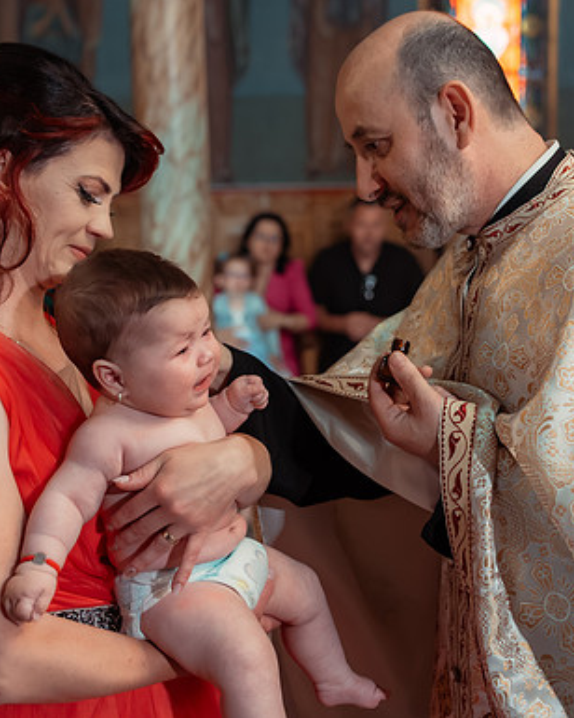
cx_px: 342
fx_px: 1125
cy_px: 350
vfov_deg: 35.4
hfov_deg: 28.6
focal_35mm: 53
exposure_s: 1/200
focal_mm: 35
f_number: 2.8
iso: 1600
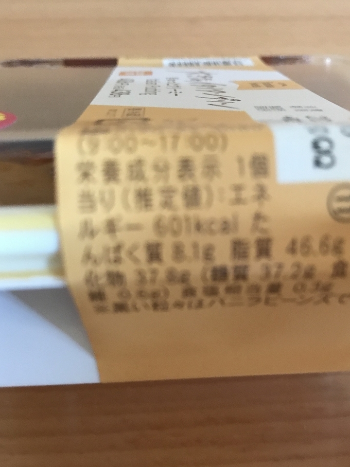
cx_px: 196
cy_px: 291
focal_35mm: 35
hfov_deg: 40.6
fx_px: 472
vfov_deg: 52.1
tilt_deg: -57.2
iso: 100
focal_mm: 3.99
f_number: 1.8
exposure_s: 1/13
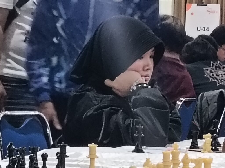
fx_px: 1267
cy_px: 84
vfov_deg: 7.6
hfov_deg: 10.1
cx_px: 112
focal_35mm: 195
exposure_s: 1/50
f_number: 1.7
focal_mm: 4.7
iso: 1250
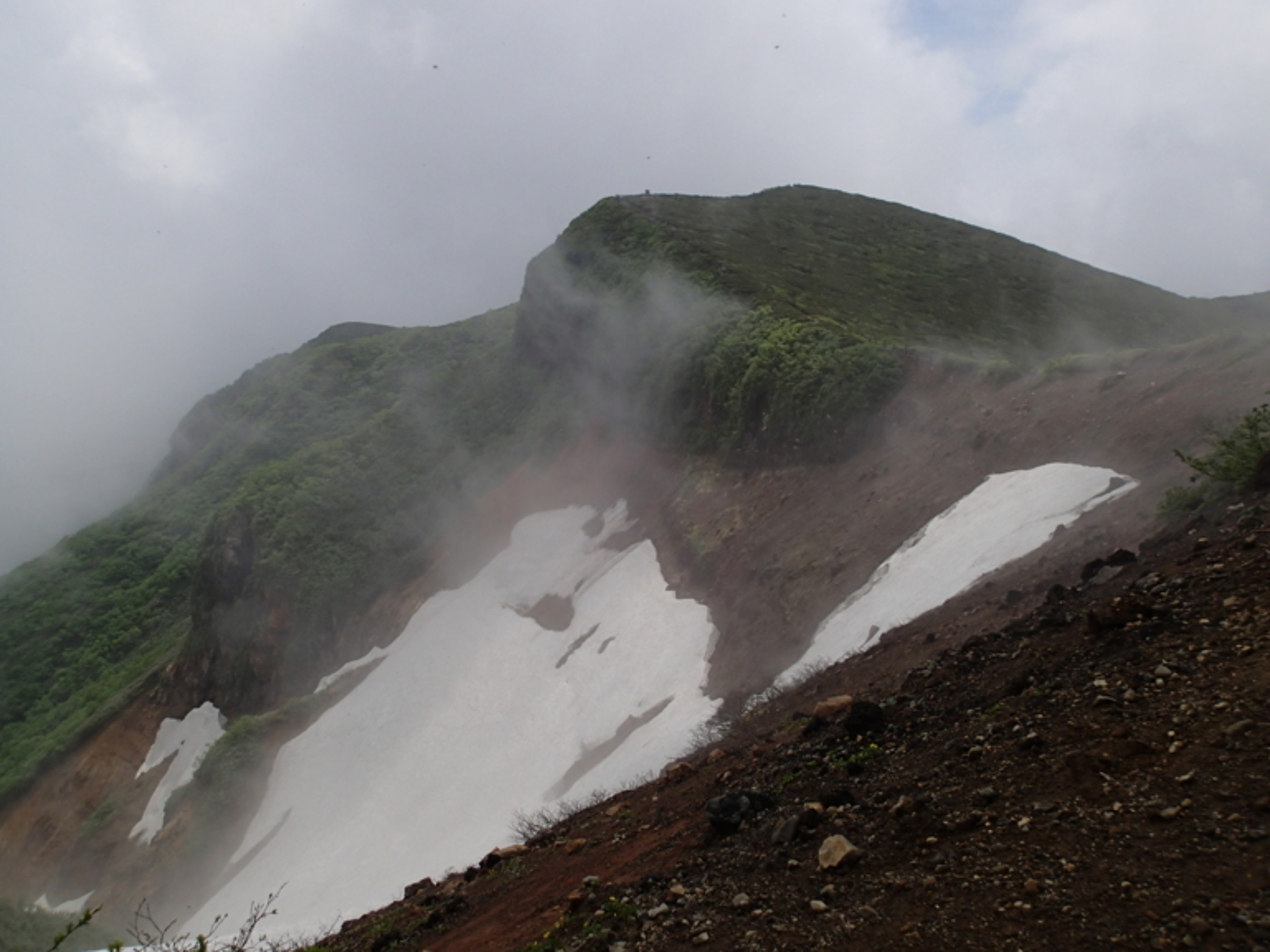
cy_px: 483
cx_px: 623
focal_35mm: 26
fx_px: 954
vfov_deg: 53.1
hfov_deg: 67.3
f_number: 8
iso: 100
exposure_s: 1/640
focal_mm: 4.5
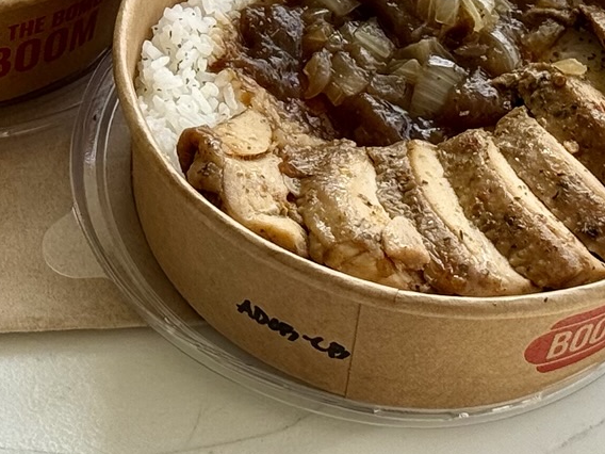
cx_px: 2
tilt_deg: -38.1
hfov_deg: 11.6
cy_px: -233
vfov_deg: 8.6
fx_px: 2954
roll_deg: -1.8
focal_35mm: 169
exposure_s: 1/1795
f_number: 1.78
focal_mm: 6.76
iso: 80
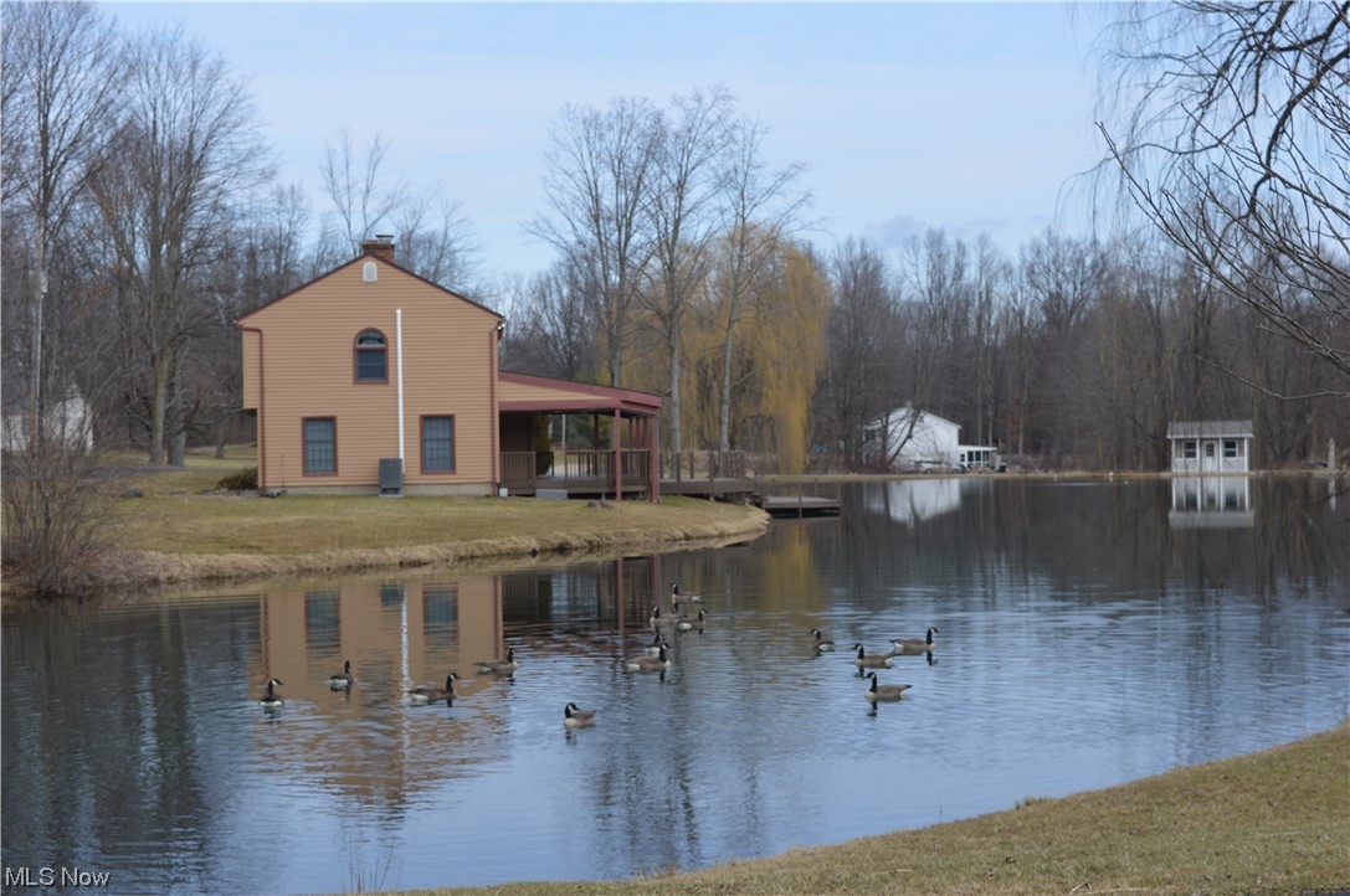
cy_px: 448
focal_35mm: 57
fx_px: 2135
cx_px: 675
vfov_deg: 23.7
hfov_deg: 35.1
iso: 100
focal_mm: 38
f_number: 7.1
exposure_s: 1/200
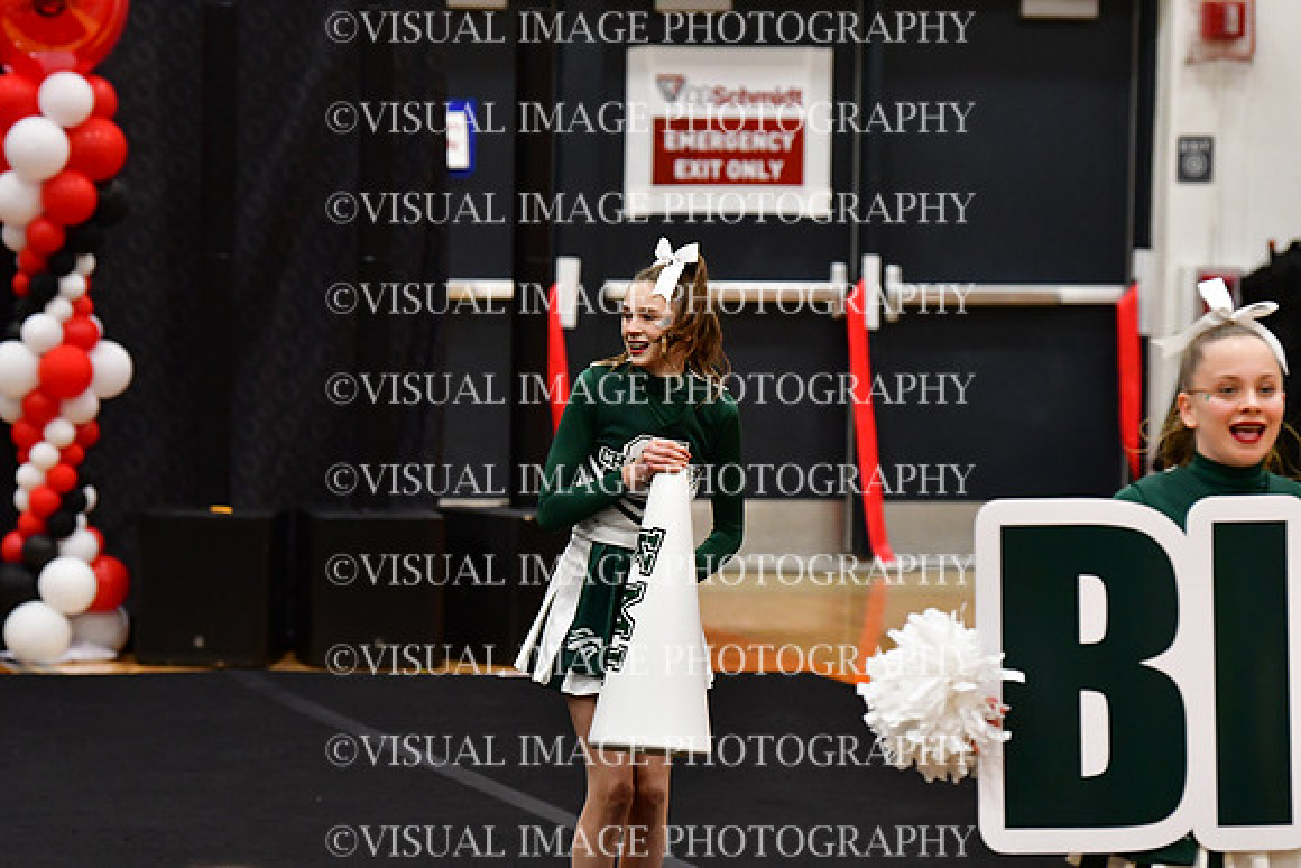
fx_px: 8133
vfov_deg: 6.1
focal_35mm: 225
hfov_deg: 9.1
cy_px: 434
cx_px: 650
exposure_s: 1/500
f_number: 4
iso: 4000
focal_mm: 150
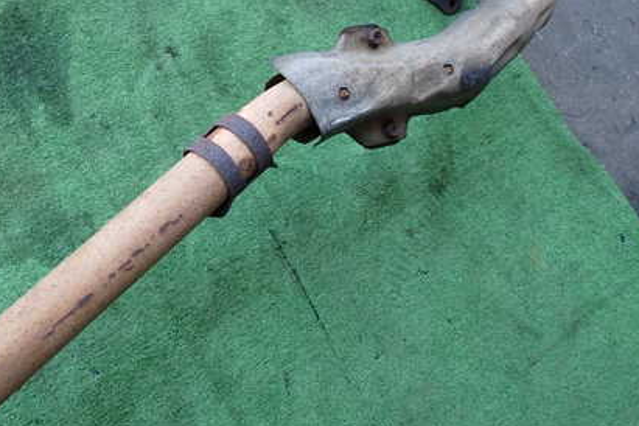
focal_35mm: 38
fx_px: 674
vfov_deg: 34.8
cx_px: 201
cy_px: 148
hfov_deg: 49.6
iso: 100
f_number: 2.8
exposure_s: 1/160
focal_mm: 4.5
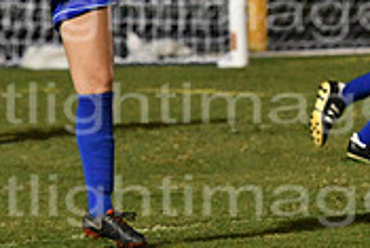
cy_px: -31
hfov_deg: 3.4
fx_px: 6233
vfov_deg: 2.3
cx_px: 146
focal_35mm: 606
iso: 8000
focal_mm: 122
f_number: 4
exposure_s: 1/800
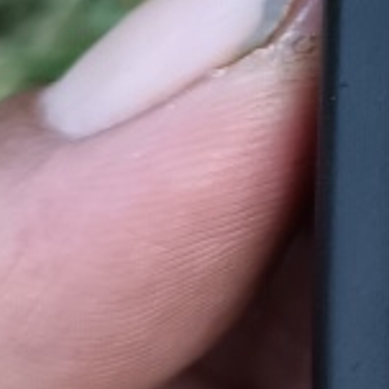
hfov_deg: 9.7
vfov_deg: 10.0
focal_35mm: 168
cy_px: -244
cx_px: 765
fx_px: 2136
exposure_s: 1/50
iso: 109
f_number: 1.8
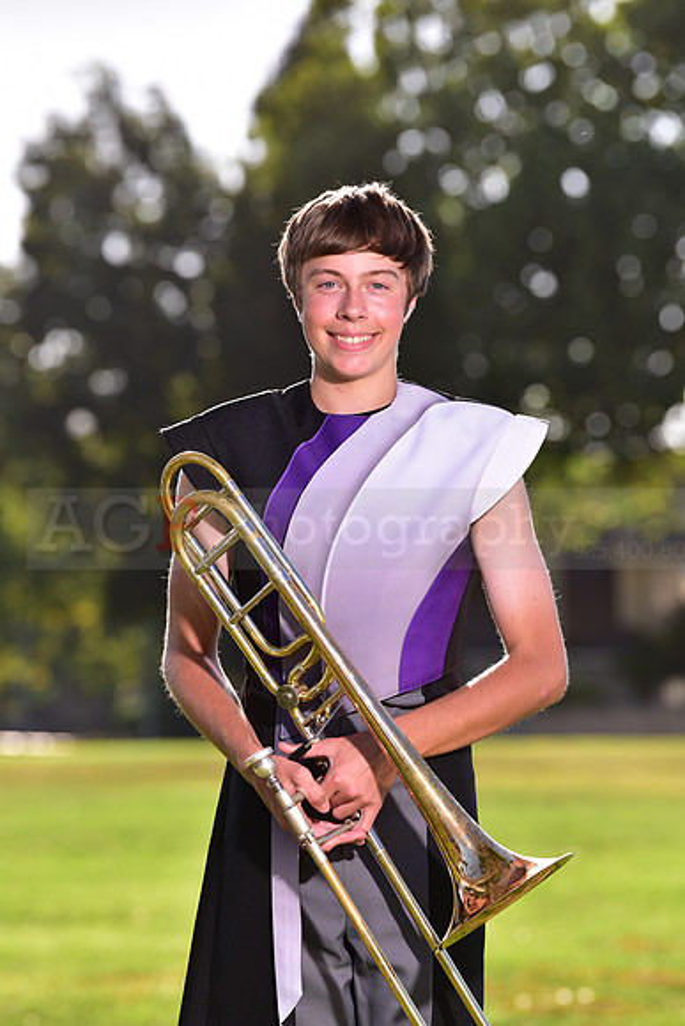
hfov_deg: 7.6
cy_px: 513
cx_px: 342
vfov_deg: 11.4
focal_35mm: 180
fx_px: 5134
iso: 80
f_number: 5
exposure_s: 1/250
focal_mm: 180
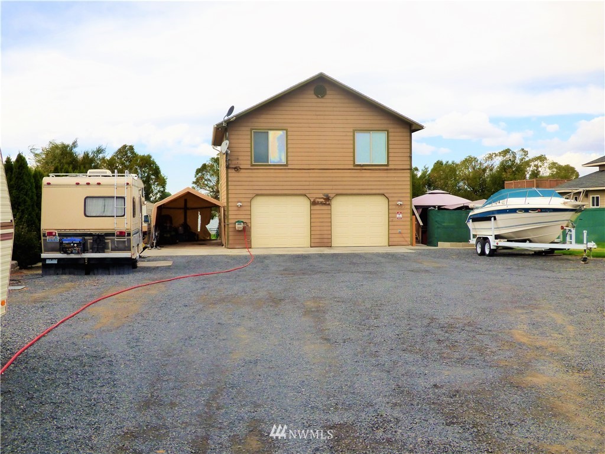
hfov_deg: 47.9
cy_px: 227
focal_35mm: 39
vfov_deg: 36.8
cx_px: 302
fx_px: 682
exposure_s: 1/800
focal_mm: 6.8
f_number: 4.5
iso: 200
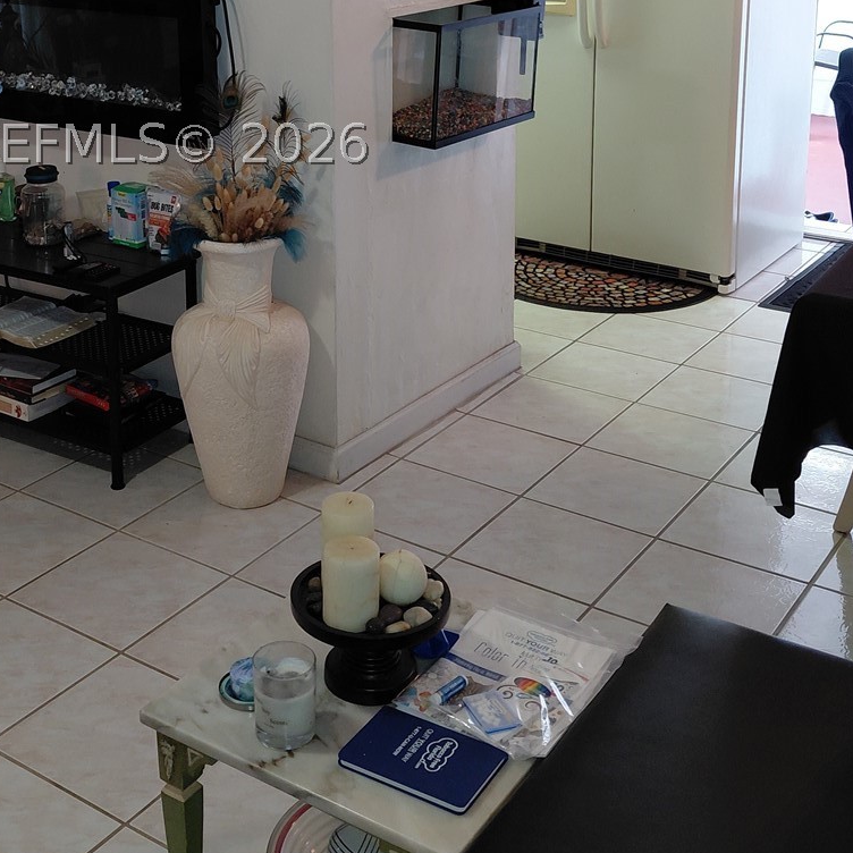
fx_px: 1310
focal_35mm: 47
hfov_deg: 35.8
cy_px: 144
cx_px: 302
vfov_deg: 34.7
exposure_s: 1/60
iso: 250
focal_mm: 4.69
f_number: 1.8
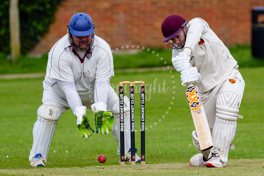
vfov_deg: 1.3
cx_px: 151
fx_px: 8069
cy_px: 61
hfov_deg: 1.9
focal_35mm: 1100
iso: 400
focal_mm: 400
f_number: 5.6
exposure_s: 1/1250
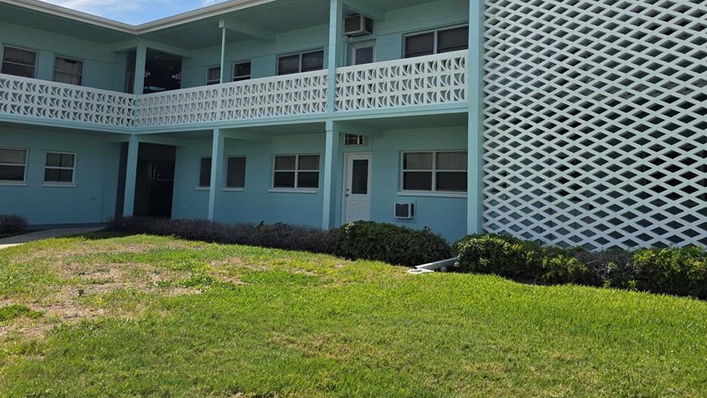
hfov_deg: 64.0
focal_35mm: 30
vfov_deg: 38.5
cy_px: 129
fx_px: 562
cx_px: 402
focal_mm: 6.3
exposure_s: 1/7333
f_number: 1.7
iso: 80
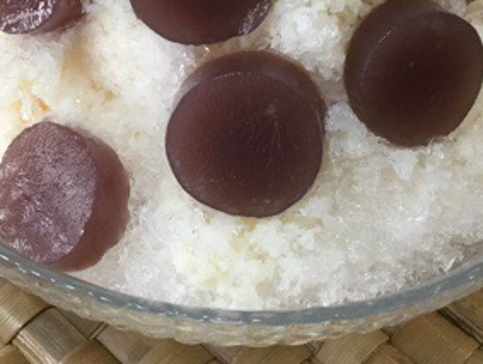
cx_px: 179
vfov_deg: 20.7
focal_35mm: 70
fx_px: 978
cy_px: 46
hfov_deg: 27.6
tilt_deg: -49.1
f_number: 2.4
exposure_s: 1/33
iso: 80
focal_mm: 3.3
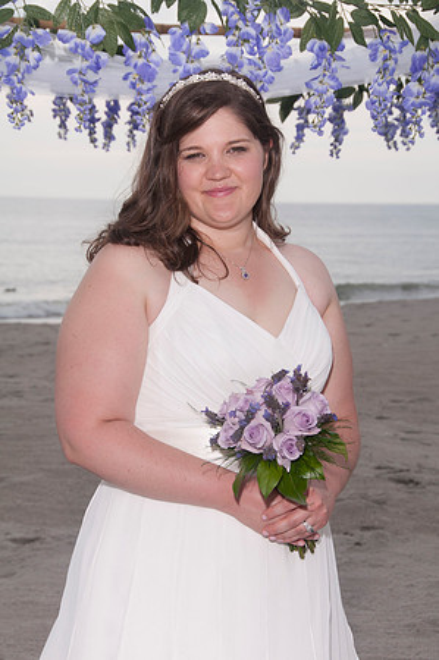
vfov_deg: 21.9
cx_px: 220
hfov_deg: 14.7
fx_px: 1705
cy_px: 330
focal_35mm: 93
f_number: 10
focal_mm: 62
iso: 100
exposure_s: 1/250
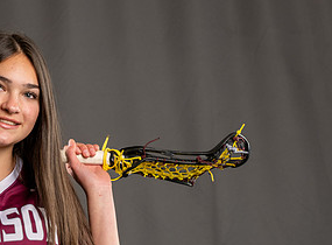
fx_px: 2354
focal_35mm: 247
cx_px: 20
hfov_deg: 8.0
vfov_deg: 5.9
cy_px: 308
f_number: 4.5
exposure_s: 1/200
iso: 250
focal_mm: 79
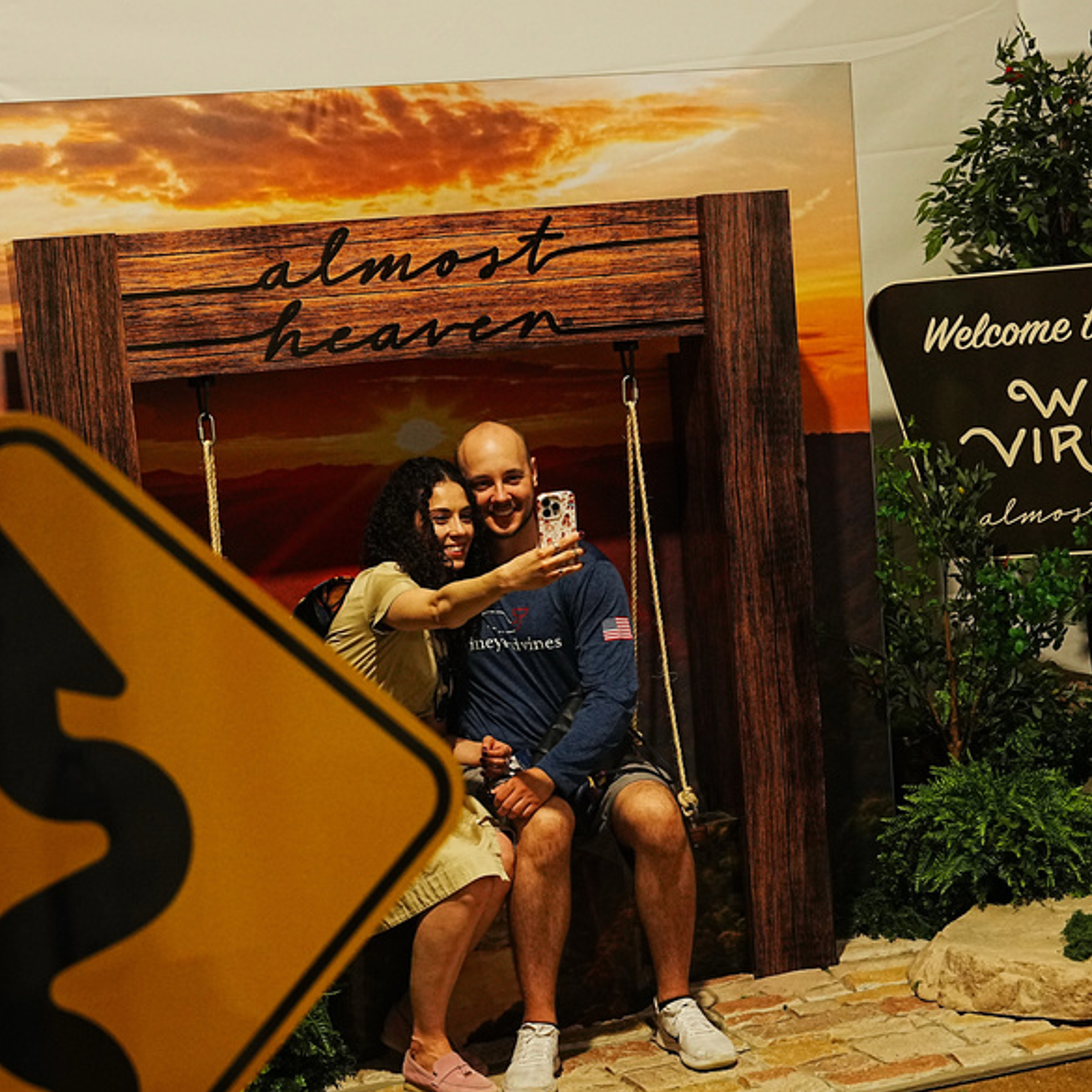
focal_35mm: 64
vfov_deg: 26.9
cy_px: 627
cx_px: 495
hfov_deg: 26.9
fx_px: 2284
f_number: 4
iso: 1600
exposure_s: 1/500
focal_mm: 43
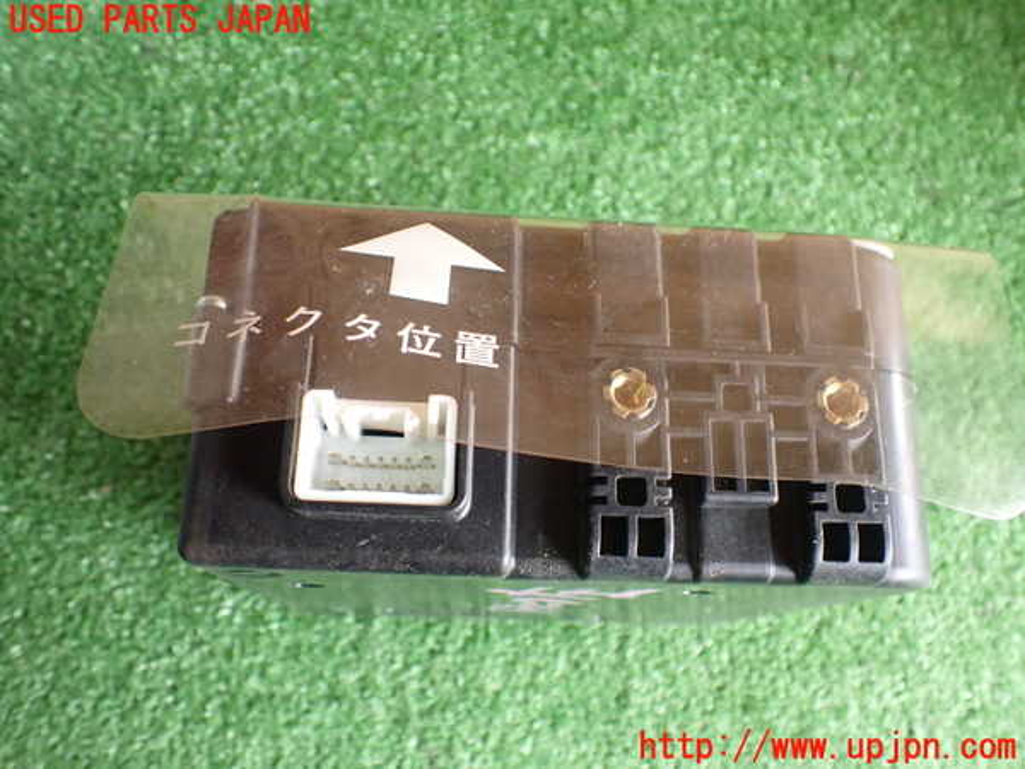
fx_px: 888
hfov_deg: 60.0
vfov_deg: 46.8
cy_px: 384
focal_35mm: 30
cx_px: 512
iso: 800
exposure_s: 1/125
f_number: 2.3
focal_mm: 5.4
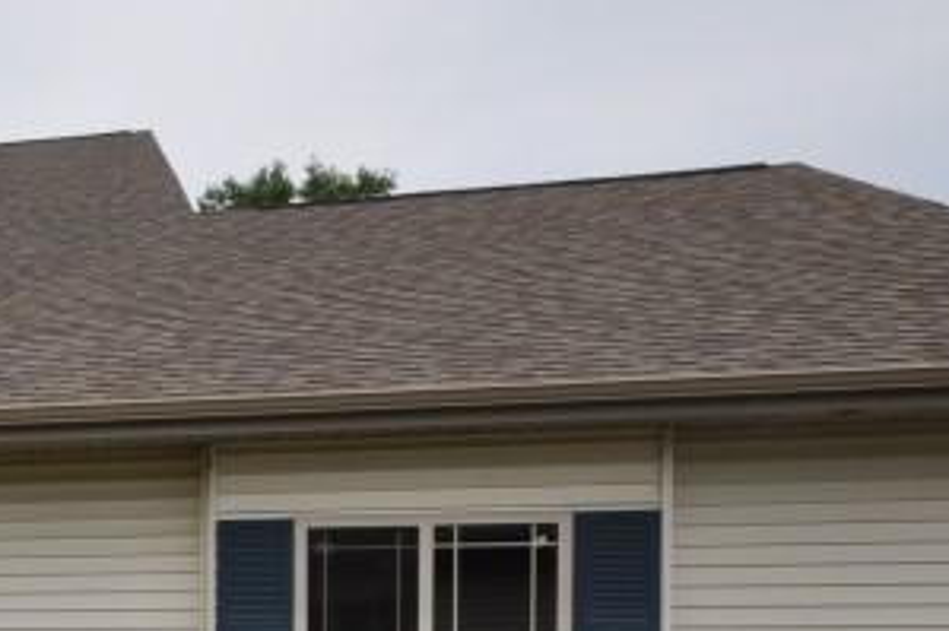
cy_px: 675
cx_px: -517
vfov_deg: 22.2
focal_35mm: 58
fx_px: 1528
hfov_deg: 25.1
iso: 200
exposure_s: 1/200
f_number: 14
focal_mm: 10
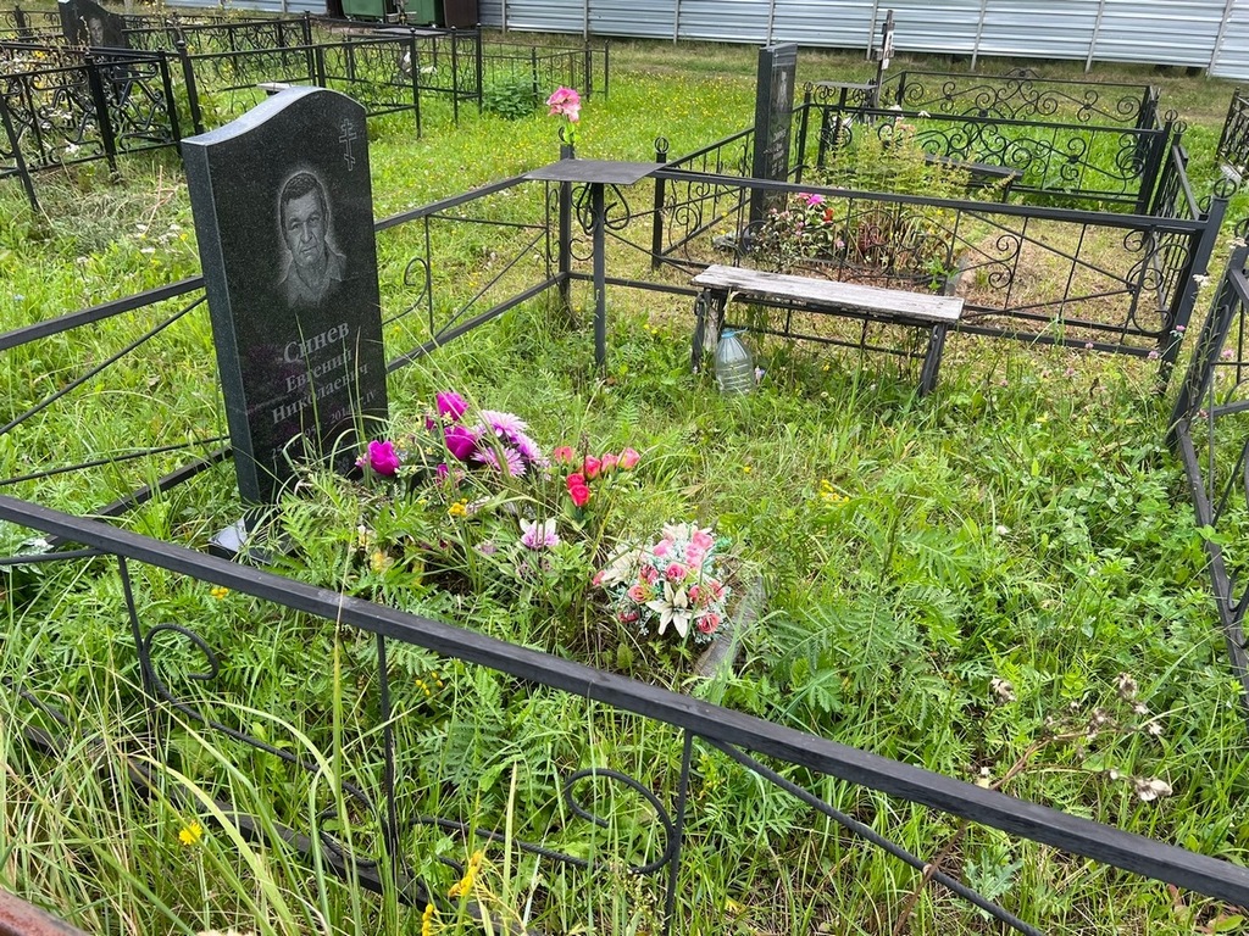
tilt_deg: -24.5
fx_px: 938
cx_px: 624
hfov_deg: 67.3
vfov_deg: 53.1
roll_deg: -1.0
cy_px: 468
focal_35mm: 26
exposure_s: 1/552
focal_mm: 5.7
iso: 50
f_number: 1.5
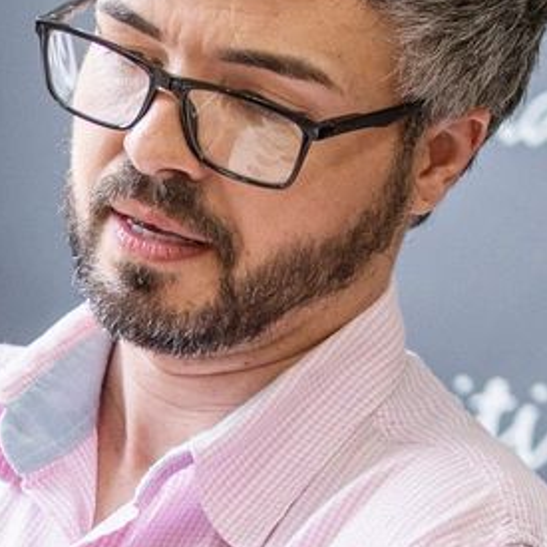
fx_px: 4094
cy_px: 1003
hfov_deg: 7.4
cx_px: -478
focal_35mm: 229
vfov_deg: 7.4
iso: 400
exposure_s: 1/100
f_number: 2.8
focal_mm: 35
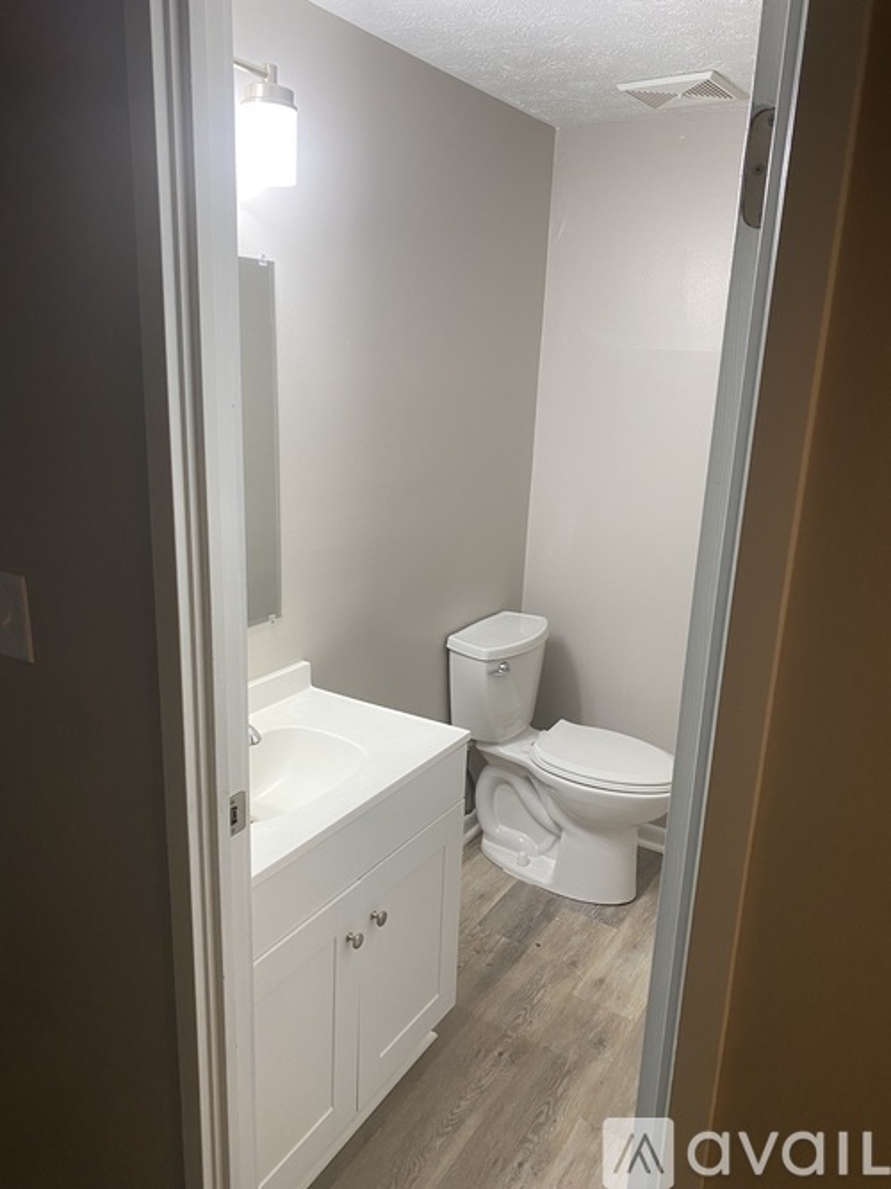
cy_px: 594
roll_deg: -1.5
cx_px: 446
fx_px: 893
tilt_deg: -14.9
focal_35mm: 26
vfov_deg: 67.3
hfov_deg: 53.0
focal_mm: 4.25
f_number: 1.8
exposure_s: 1/60
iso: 80
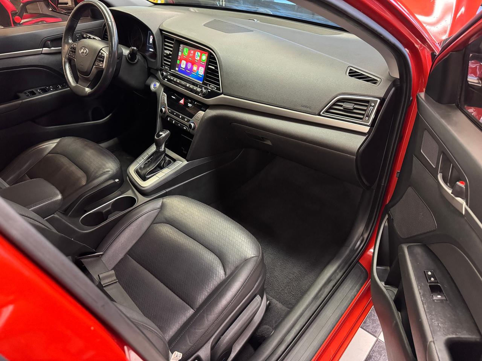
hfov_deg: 71.6
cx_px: 241
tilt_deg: -36.1
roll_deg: +1.0
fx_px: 334
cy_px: 180
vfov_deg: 56.8
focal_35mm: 24
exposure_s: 1/40
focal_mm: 6.76
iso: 1000
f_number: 1.78
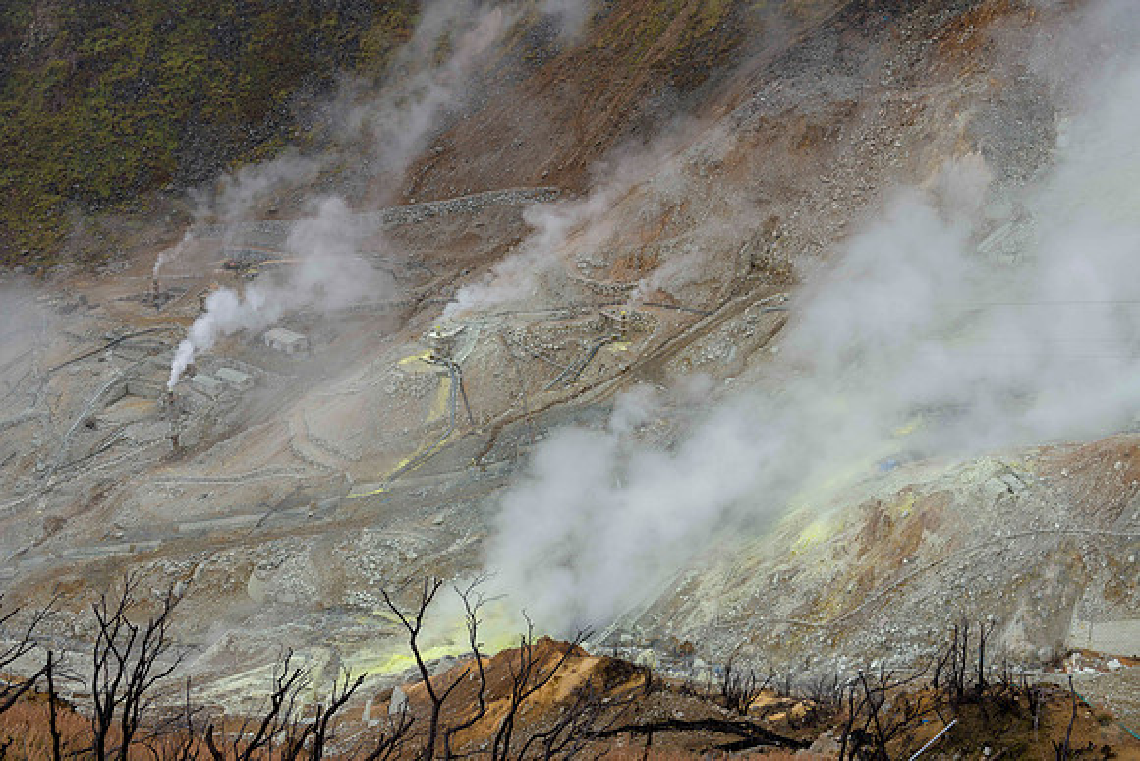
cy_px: 380
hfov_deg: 50.7
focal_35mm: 38
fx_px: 1204
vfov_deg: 35.1
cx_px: 570
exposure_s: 1/125
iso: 64
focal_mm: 38
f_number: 5.6
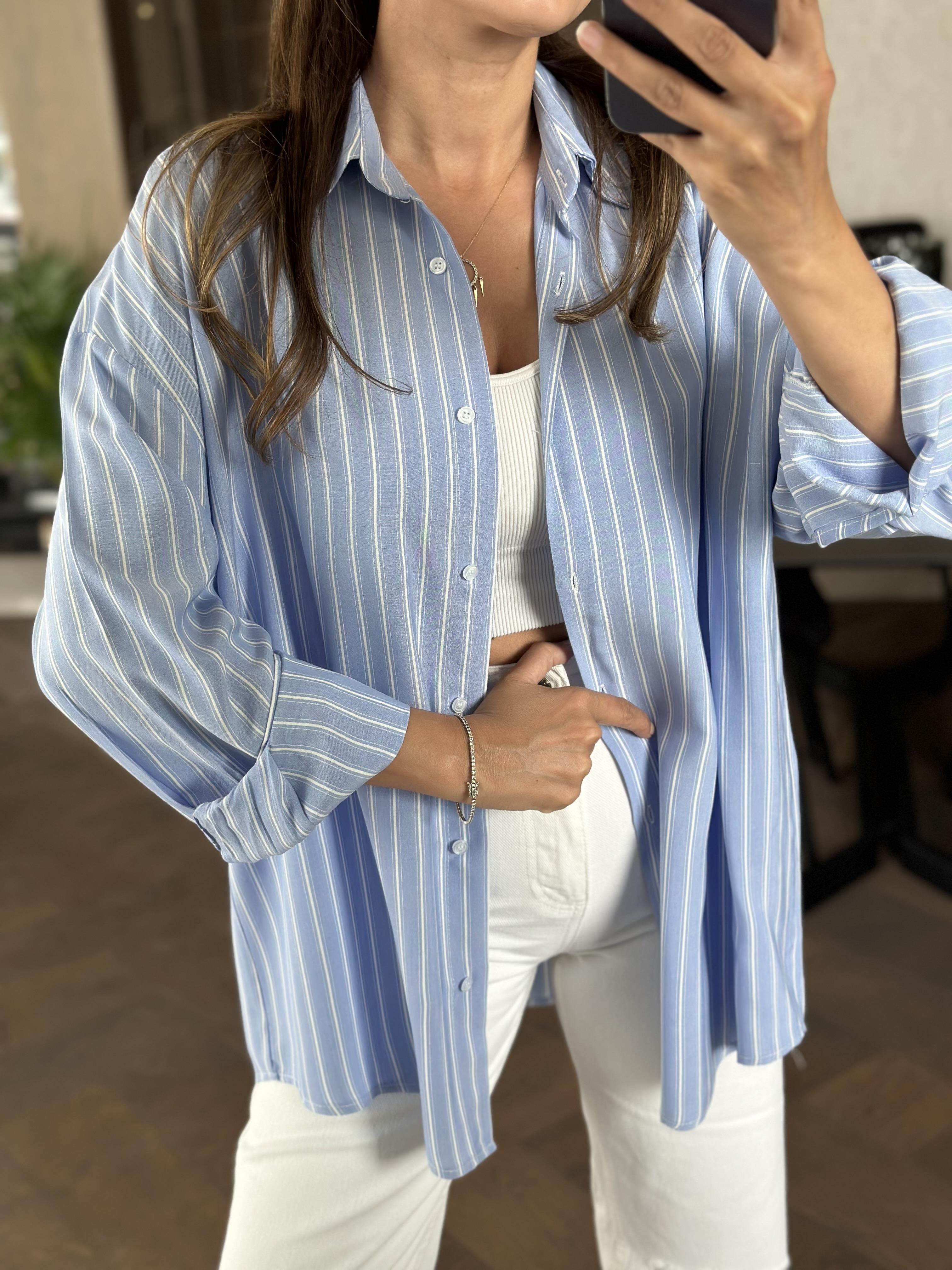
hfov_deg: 30.3
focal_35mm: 48
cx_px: 476
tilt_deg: -25.3
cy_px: 635
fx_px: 1760
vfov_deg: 39.7
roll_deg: +3.9
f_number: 1.78
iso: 125
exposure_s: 1/60
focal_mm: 6.86
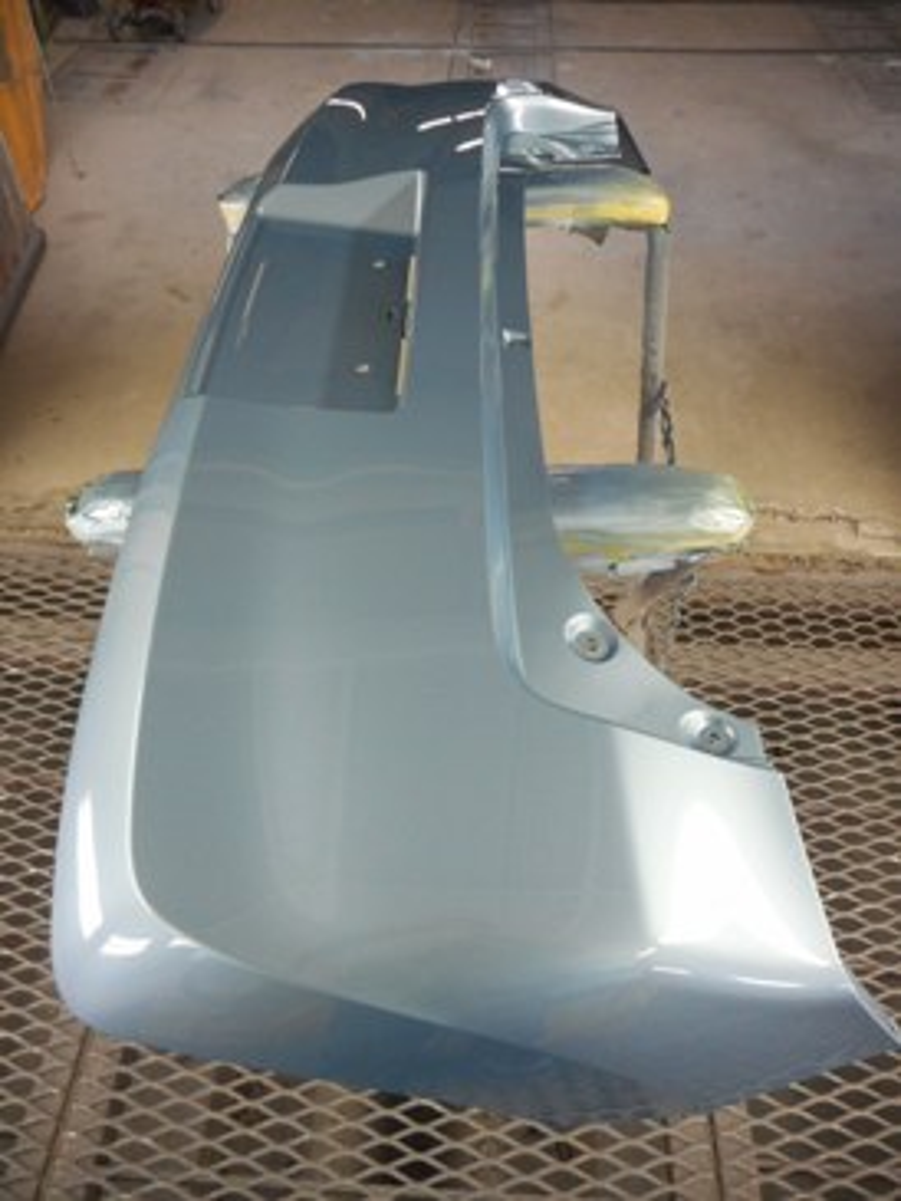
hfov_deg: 54.9
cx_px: 450
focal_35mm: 25
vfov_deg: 69.4
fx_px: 867
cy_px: 600
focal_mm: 4.5
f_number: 3.7
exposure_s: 1/30
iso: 280
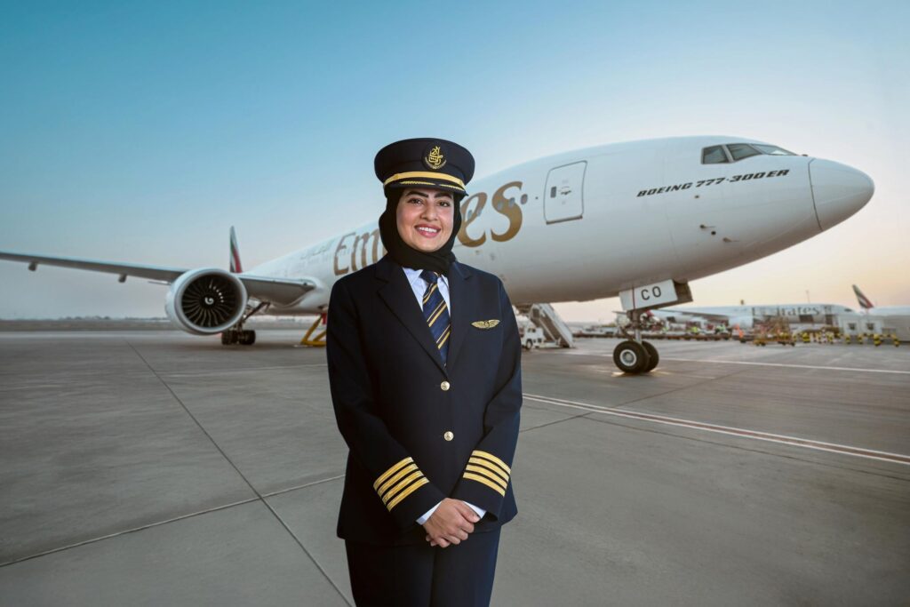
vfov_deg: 32.6
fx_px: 1036
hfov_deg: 47.4
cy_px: 304
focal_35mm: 41
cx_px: 455
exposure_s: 1/160
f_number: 5
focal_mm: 41
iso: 200
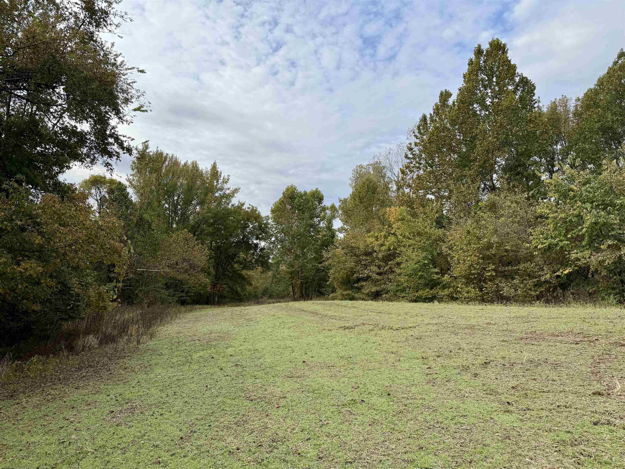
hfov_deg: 71.6
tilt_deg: +8.0
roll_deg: -0.9
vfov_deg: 56.8
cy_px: 234
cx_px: 312
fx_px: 433
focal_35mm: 24
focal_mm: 6.76
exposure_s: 1/2110
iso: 80
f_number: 1.78
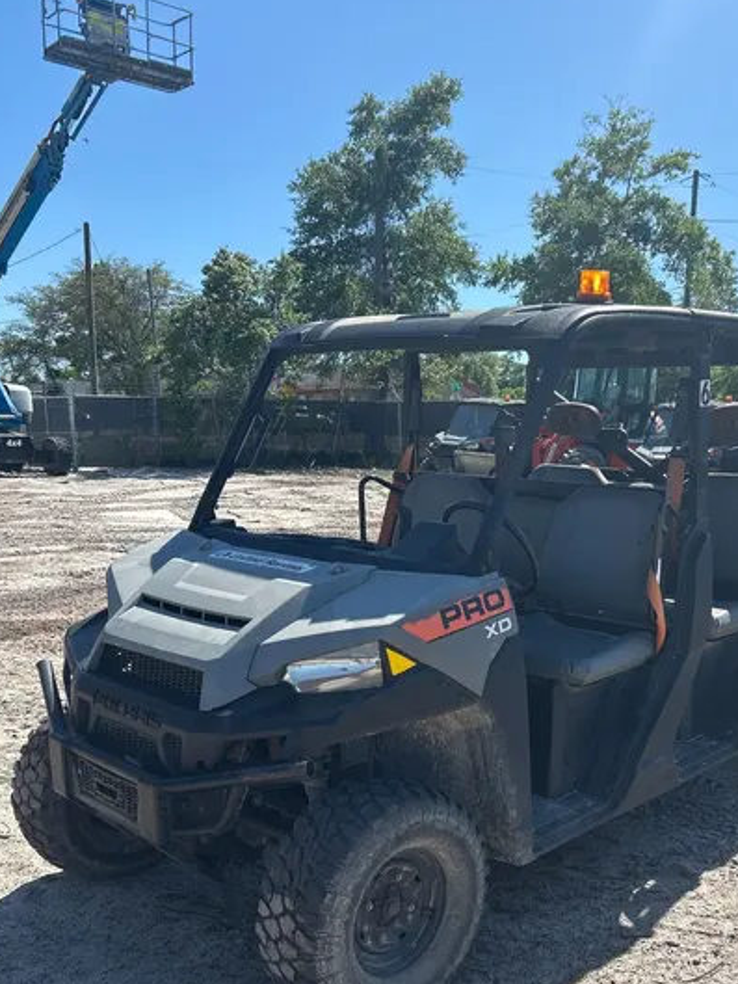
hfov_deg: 39.4
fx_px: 1023
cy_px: 641
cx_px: 470
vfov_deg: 50.6
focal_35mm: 36
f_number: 1.5
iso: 50
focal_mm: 5.7
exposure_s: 1/3165
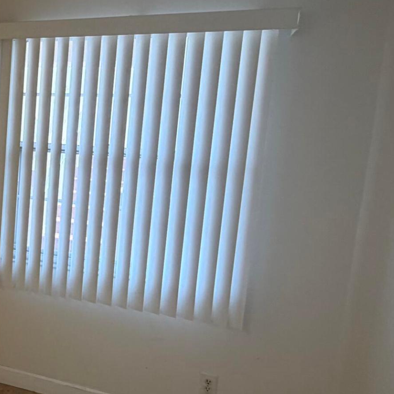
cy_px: 207
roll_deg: -1.4
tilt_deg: -9.4
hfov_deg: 36.9
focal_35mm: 40
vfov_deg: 41.8
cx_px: -13
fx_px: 515
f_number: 2.2
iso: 200
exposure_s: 1/60
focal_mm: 2.22
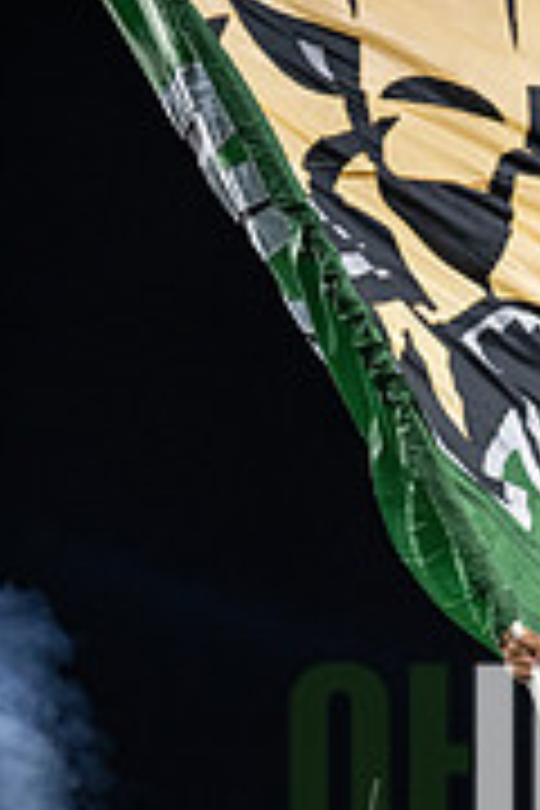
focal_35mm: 60
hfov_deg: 22.1
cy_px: 788
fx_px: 1350
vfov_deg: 31.2
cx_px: 490
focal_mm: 24
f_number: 3.2
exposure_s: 1/500
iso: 1250
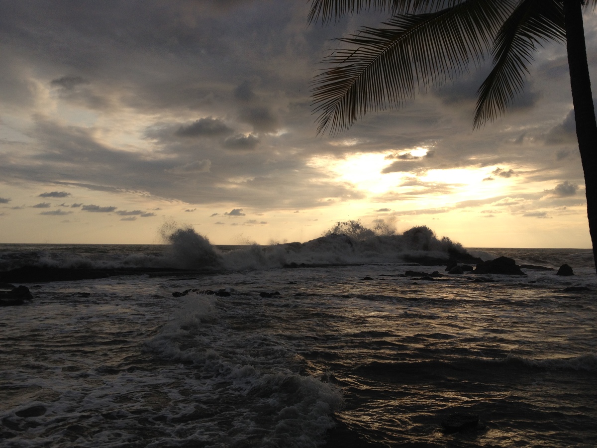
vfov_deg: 40.7
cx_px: 298
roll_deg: -0.3
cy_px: 224
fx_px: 604
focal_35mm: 35
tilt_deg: -1.1
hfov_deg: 52.6
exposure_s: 1/2632
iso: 50
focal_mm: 4.28
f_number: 2.4
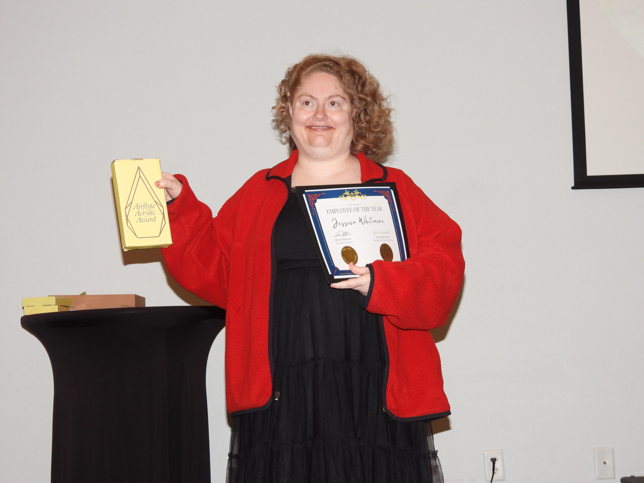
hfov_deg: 24.4
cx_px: 322
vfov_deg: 18.4
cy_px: 242
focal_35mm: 80
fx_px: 1488
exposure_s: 1/60
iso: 220
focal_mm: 14.3
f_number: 3.5
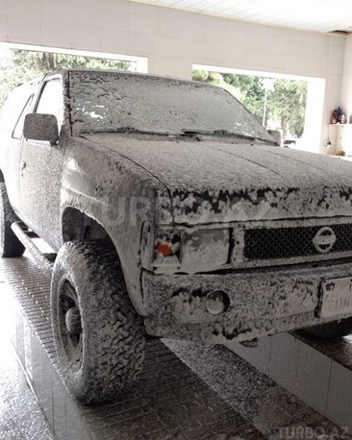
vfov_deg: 49.1
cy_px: 211
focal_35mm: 37
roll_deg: -1.3
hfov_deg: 40.1
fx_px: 482
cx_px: 175
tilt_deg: -10.2
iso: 50
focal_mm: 4.28
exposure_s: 1/20
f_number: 2.4
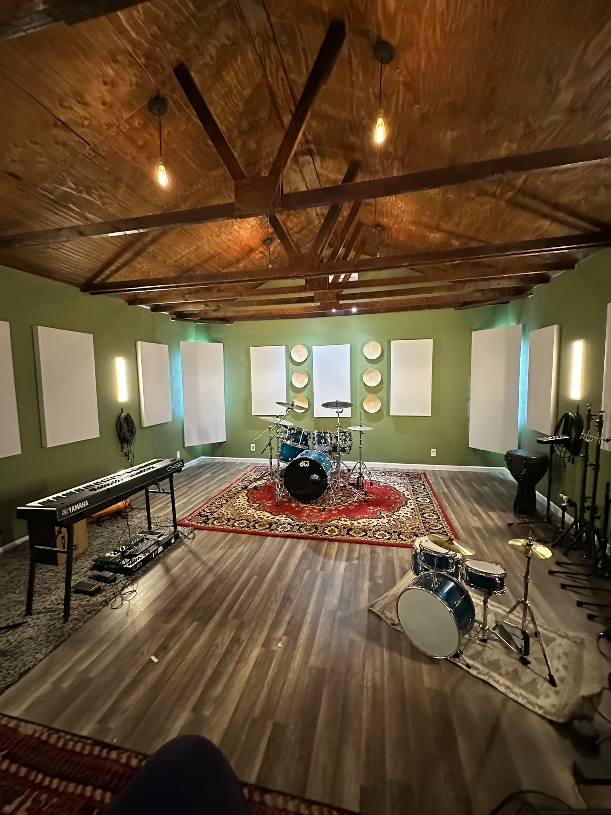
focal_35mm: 14
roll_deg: +1.4
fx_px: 329
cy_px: 408
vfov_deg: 102.1
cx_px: 306
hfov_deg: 85.7
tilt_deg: -4.7
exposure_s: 1/40
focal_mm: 2.22
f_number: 2.2
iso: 1250
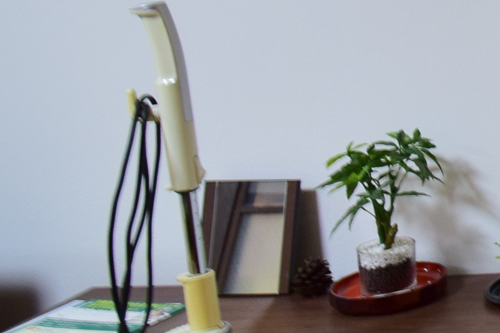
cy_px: 29
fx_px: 875
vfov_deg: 21.1
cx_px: 939
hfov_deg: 20.4
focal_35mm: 63
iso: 400
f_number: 5.6
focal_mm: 10
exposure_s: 1/20
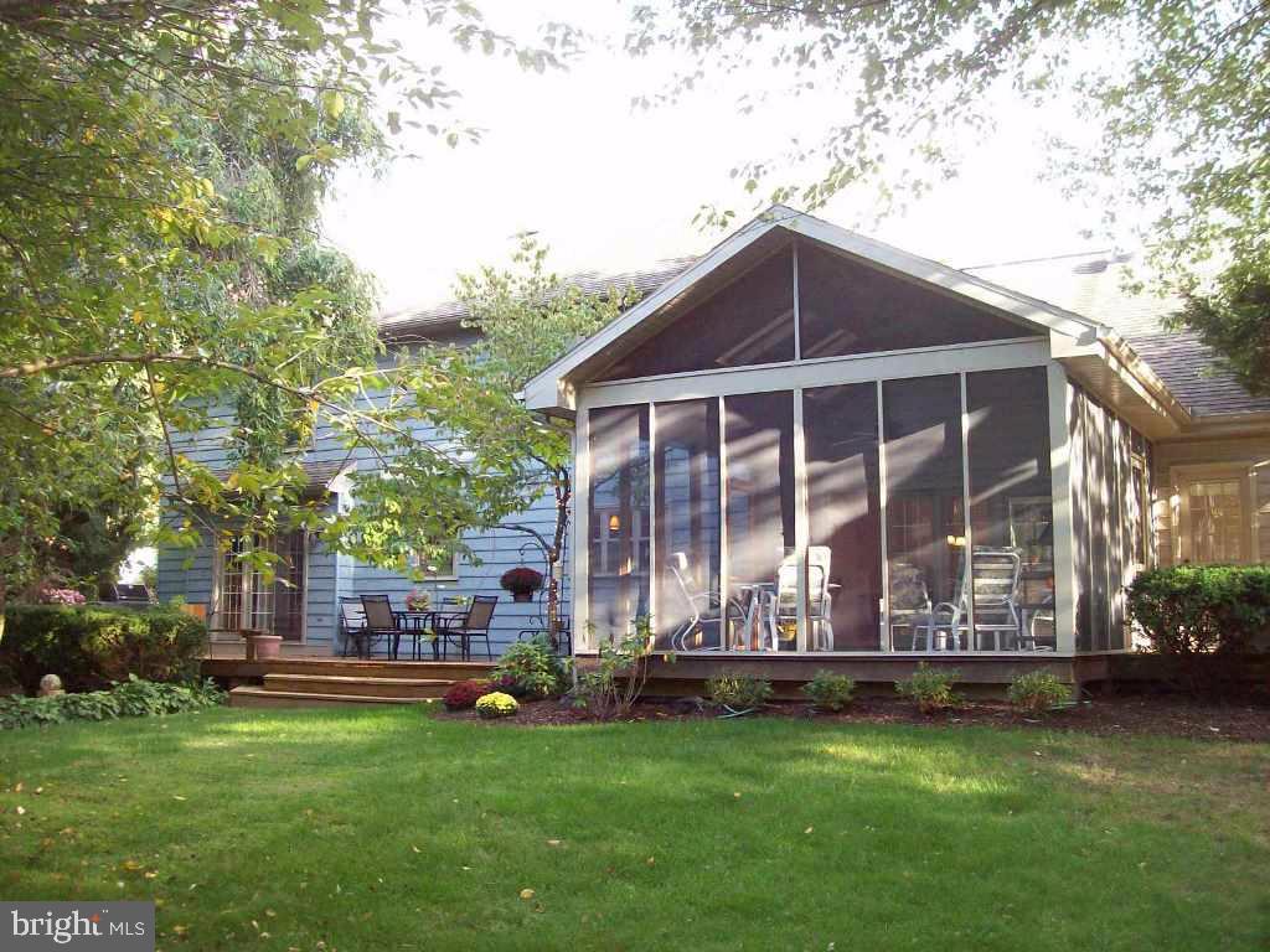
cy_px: 476
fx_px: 1321
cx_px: 635
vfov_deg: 39.7
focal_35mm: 36
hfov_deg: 51.4
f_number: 2.7
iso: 140
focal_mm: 6
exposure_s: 1/91.3
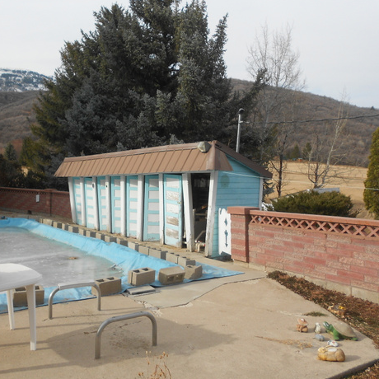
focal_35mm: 32
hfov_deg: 50.4
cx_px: 135
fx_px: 396
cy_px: 192
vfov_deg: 51.1
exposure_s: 1/800
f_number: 3.2
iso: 80
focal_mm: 4.6
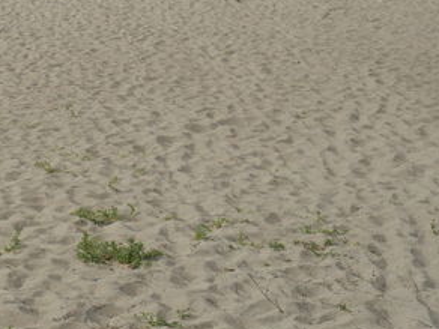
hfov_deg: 18.9
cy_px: -68
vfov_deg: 15.0
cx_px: -160
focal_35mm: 95
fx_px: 1205
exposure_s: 1/2000
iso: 200
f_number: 5.6
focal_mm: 17
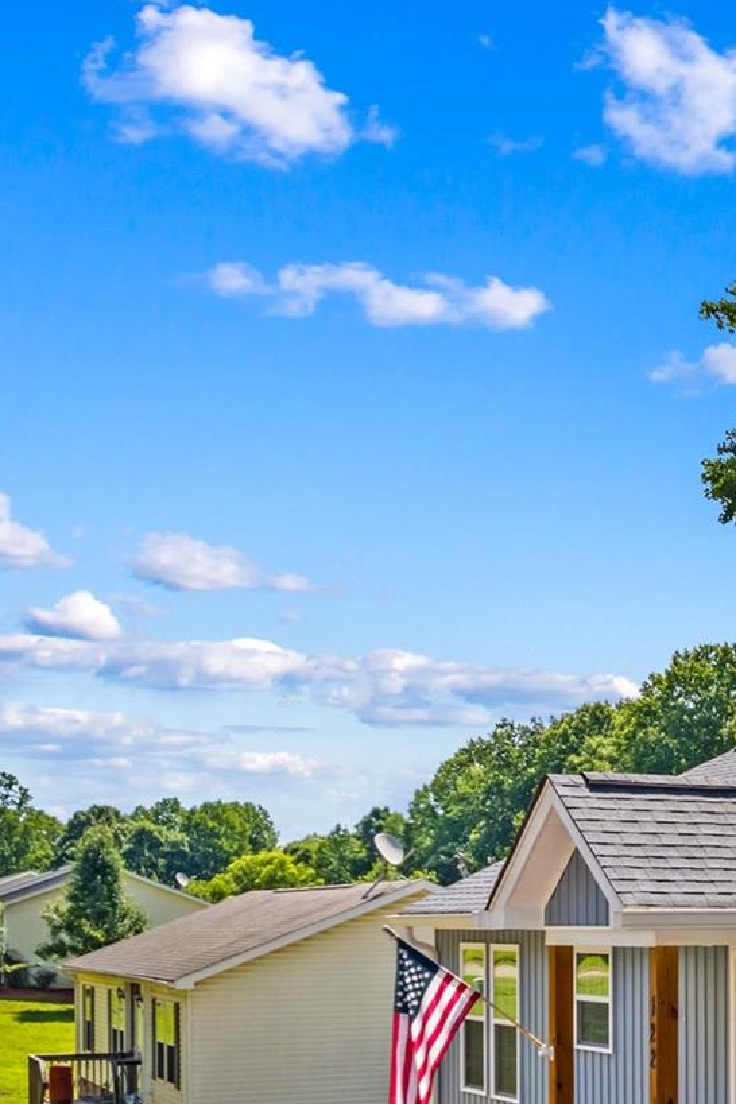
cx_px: 1130
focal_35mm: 55
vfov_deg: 35.0
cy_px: 894
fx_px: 1687
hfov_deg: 20.7
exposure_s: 1/640
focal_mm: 8.38
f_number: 2.8
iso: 100
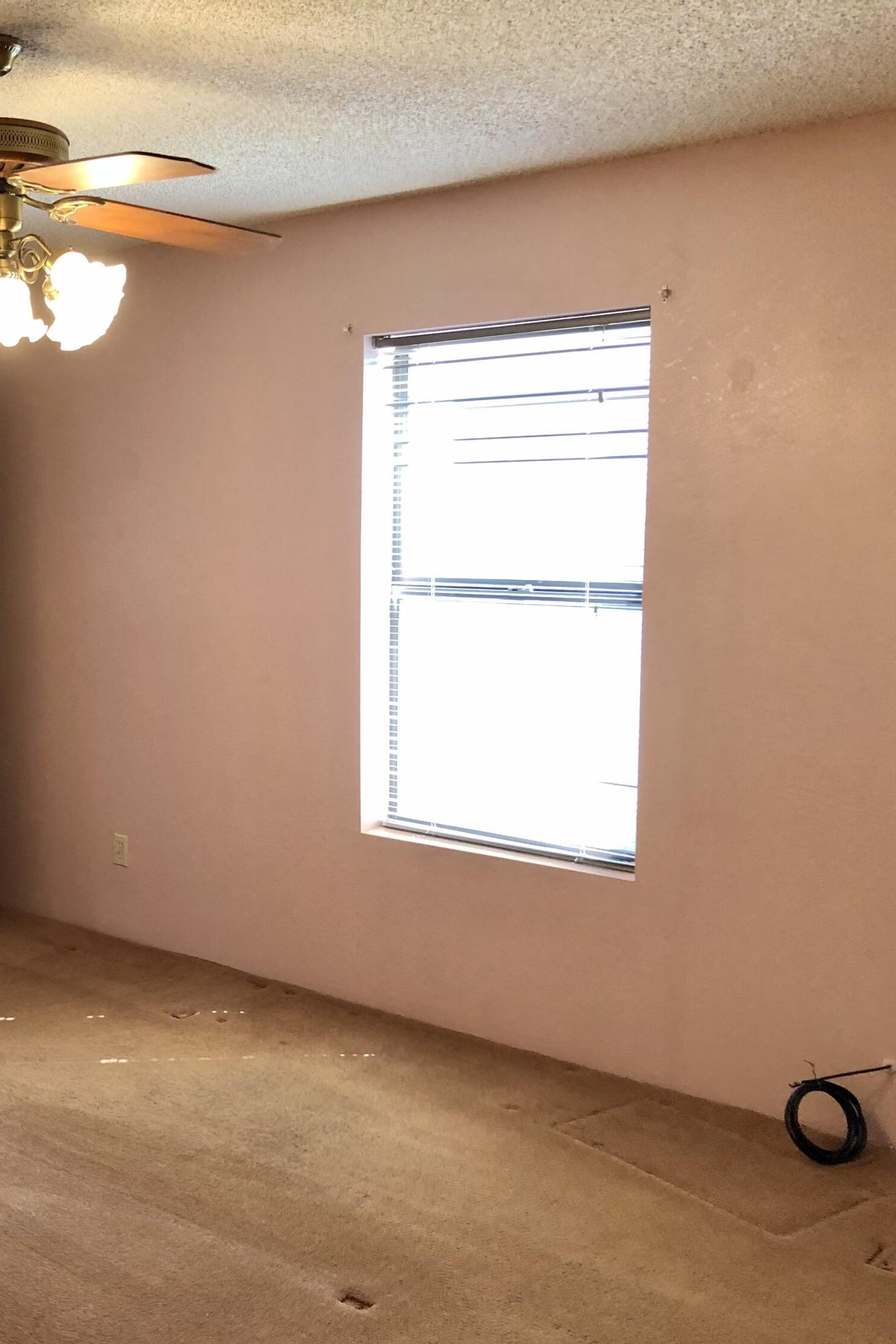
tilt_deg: -8.3
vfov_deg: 49.6
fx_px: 1456
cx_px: 148
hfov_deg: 33.0
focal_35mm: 39
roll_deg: +2.1
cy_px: 674
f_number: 1.8
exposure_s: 1/30
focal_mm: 3.99
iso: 32
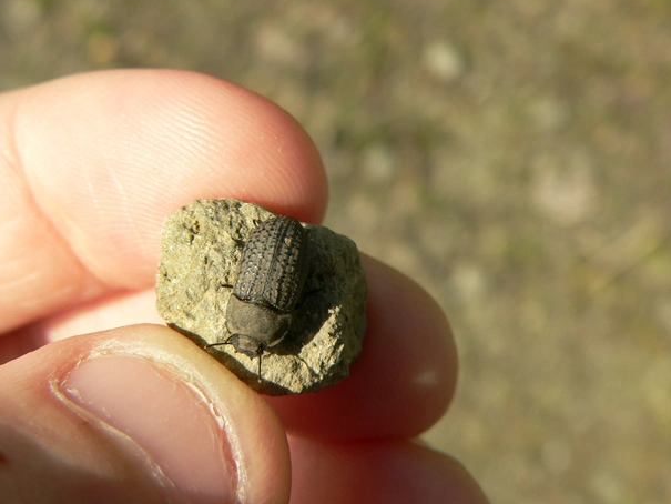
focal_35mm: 55
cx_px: 319
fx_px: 1066
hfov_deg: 34.9
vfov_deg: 26.6
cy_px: 256
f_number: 4
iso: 80
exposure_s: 1/500
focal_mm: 8.7
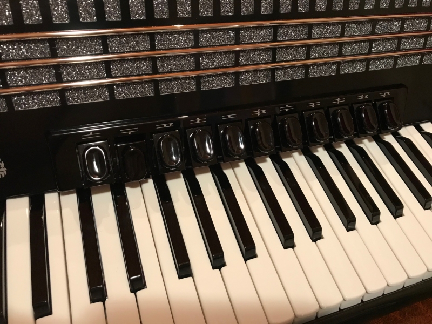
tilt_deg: -38.1
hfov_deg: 63.4
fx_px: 349
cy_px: 162
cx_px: 216
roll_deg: -5.0
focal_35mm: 28
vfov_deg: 49.7
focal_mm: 3.99
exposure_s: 1/17
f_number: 1.8
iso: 80
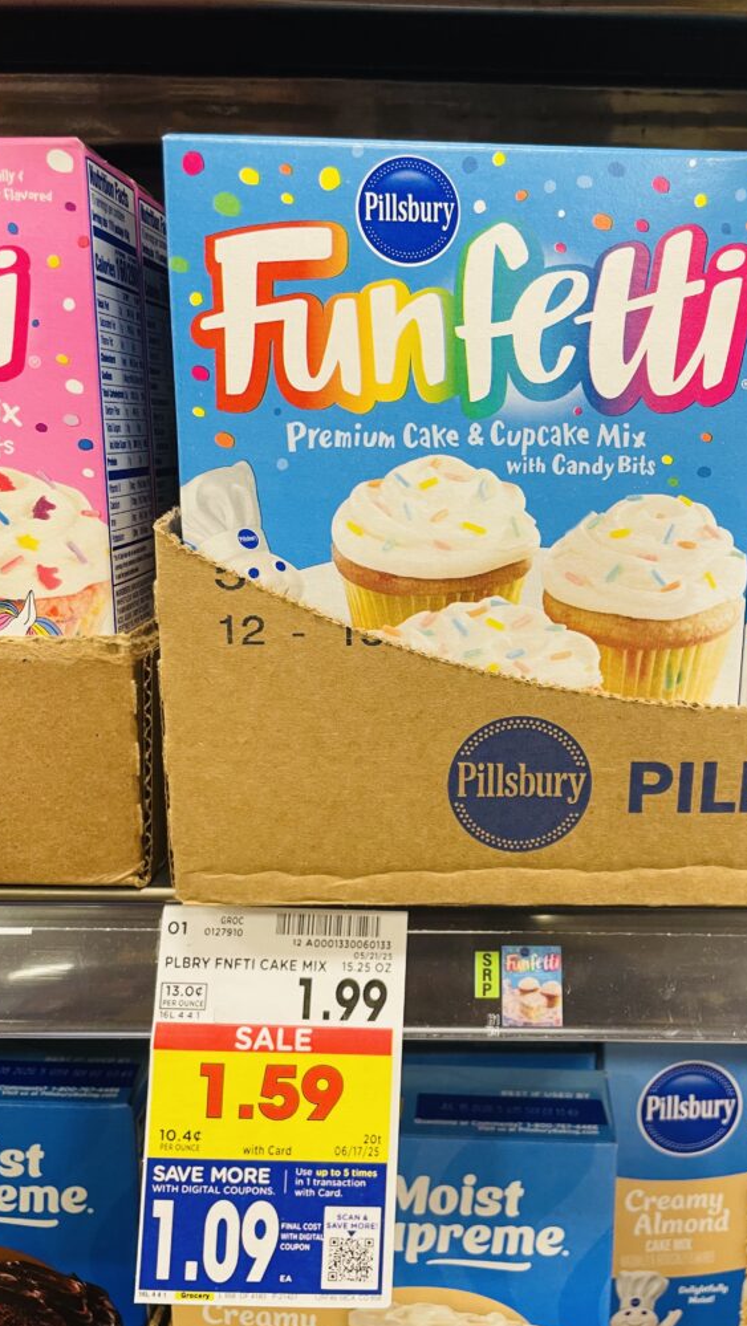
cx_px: 470
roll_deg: -0.4
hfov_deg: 39.9
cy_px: 678
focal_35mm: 29
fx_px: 1020
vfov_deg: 66.0
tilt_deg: -14.6
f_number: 1.6
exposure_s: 1/60
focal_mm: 4.2
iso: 100
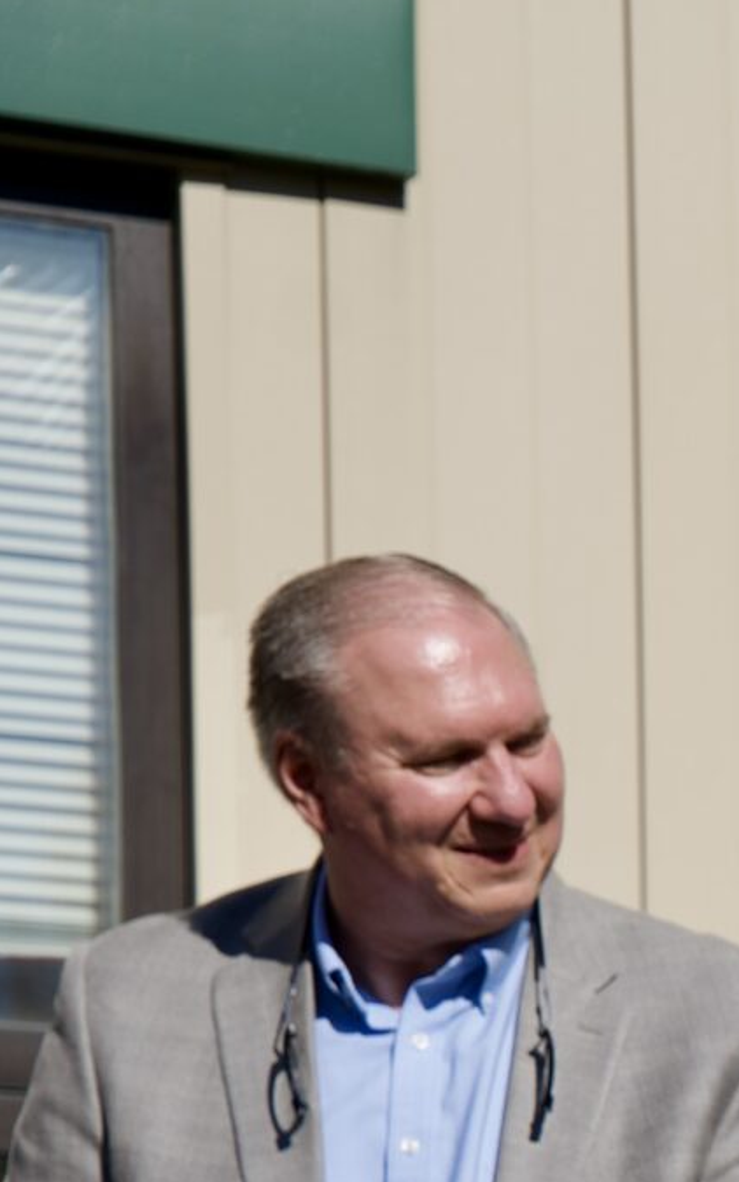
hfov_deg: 5.9
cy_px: 1479
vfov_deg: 9.9
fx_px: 6717
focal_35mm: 208
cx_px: 2098
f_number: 4.5
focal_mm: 53.9
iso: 100
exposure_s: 1/1250
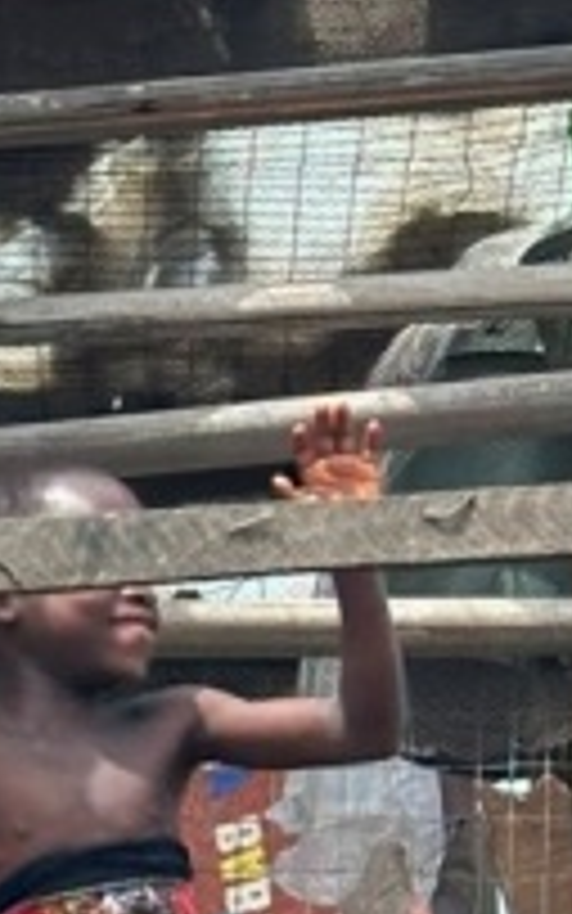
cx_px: -844
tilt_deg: +7.2
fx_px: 6281
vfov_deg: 8.1
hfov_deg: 5.1
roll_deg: +1.7
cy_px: 1486
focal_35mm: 252
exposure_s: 1/1073
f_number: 1.78
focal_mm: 6.86
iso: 64
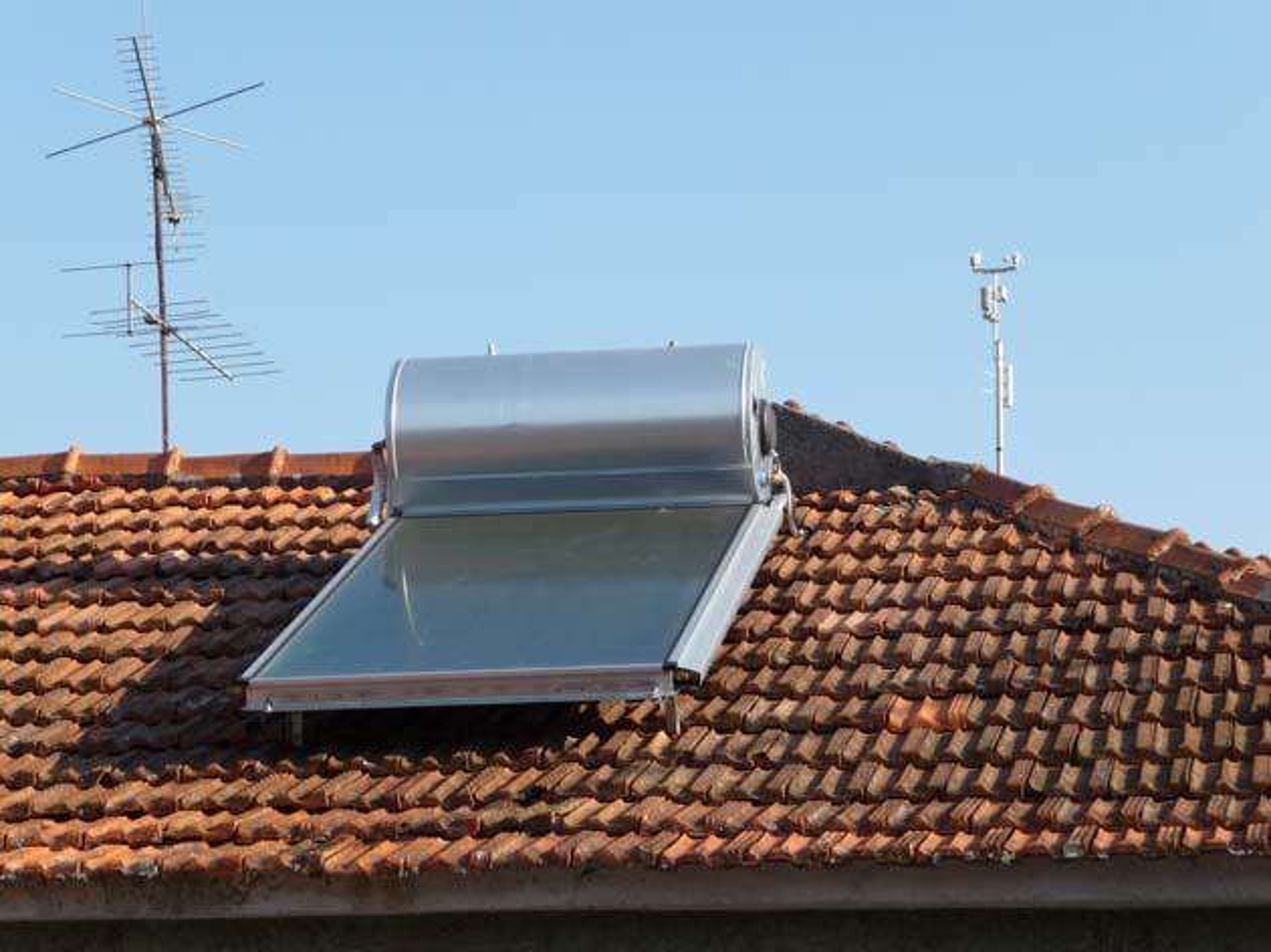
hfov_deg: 19.1
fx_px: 3780
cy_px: 476
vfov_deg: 14.4
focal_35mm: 103
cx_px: 636
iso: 100
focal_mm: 17.5
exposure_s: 1/320
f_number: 4.7
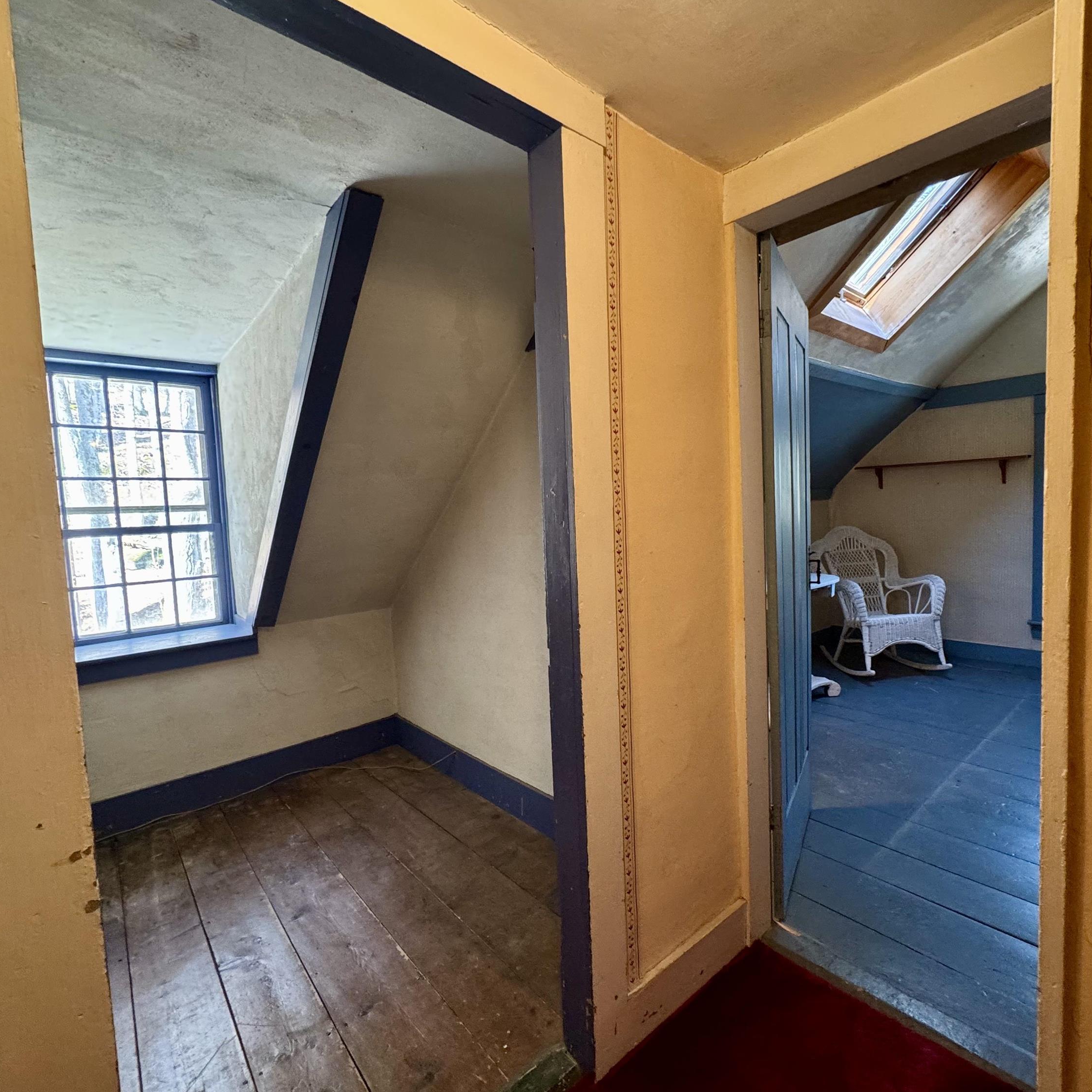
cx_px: 628
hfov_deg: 83.4
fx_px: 607
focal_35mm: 17
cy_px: 553
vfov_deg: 84.0
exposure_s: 1/60
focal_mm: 2.22
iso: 200
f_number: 2.2
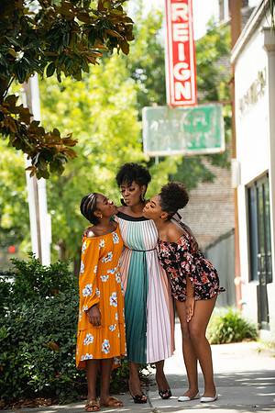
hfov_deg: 9.1
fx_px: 1719
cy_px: 206
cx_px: 138
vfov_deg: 13.7
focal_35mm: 150
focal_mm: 150
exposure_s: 1/640
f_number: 4
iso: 160
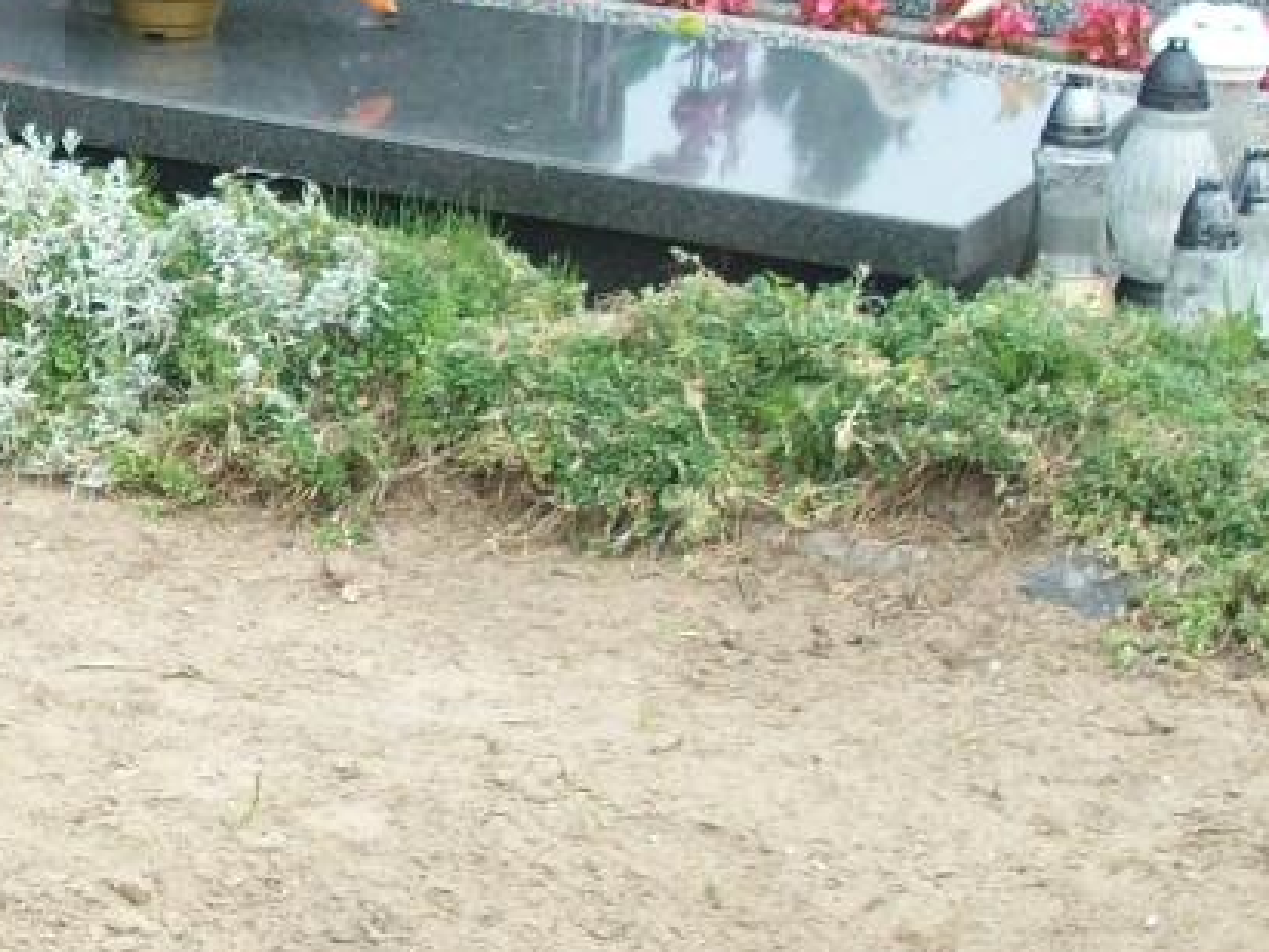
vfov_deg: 12.9
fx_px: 4216
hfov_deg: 16.7
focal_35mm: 115
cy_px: 308
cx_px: -34
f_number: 2.8
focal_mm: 6.2
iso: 80
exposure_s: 1/412
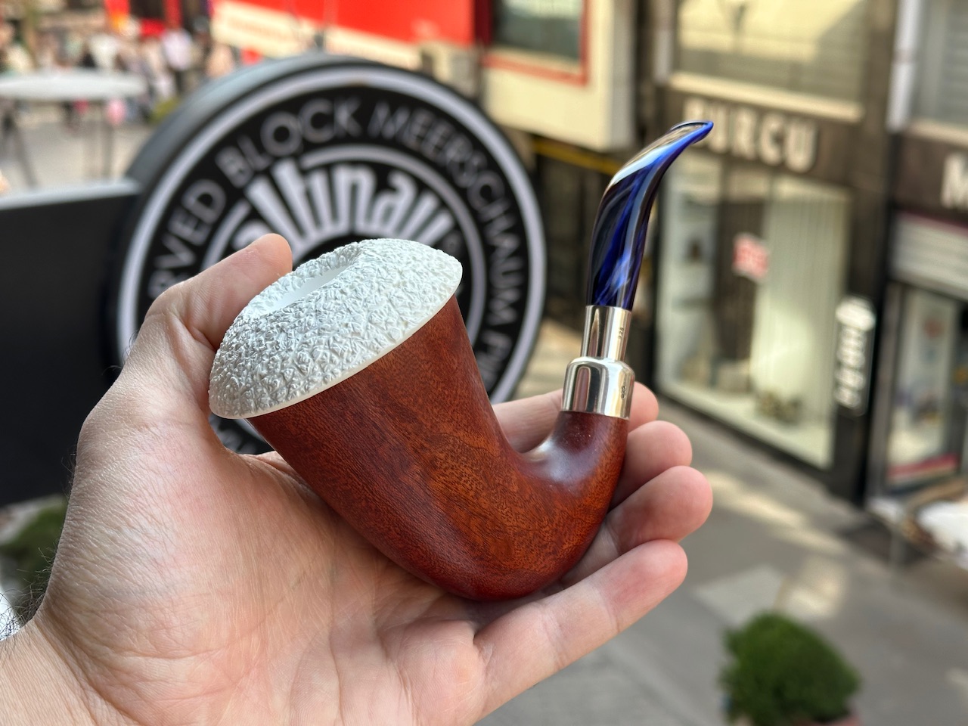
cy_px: 363
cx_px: 484
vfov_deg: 30.3
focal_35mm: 48
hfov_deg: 39.7
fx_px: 1342
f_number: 1.78
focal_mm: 6.86
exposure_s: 1/398
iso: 64
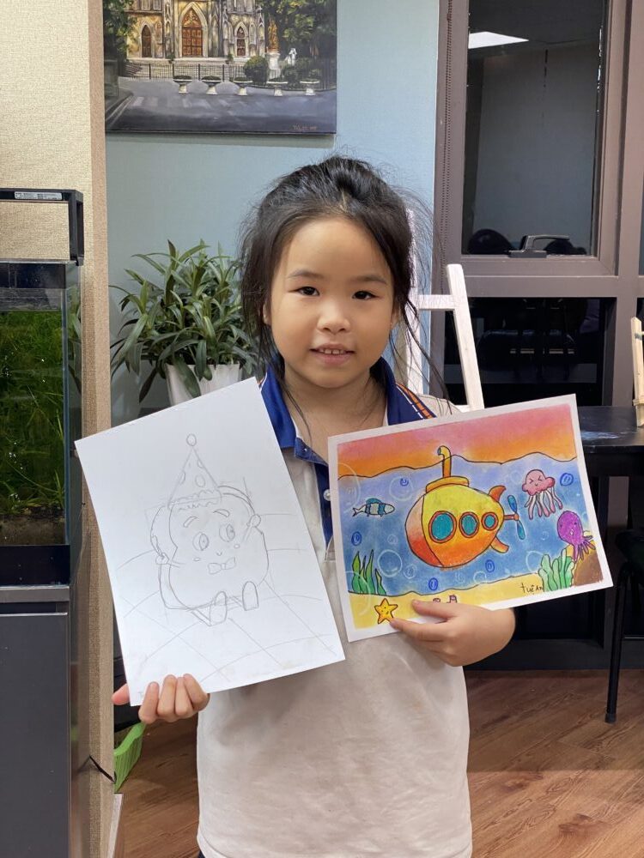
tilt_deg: -8.1
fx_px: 1290
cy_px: 429
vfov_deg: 36.8
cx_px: 322
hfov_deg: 28.0
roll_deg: -1.1
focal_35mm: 52
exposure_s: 1/91
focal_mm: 6
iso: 160
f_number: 2
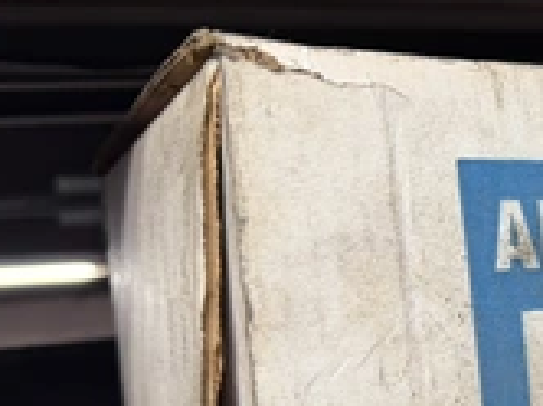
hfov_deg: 29.2
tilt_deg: -3.0
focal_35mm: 58
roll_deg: +5.7
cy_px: 377
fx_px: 908
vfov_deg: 24.3
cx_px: 635
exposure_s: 1/120
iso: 125
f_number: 1.78
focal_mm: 6.76
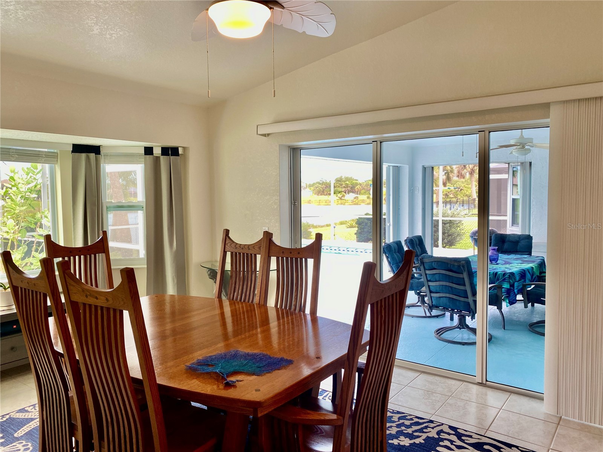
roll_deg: +0.5
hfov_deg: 67.3
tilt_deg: -2.7
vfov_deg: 53.1
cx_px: 302
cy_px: 226
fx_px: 453
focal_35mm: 26
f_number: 1.8
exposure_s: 1/120
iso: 50
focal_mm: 4.25
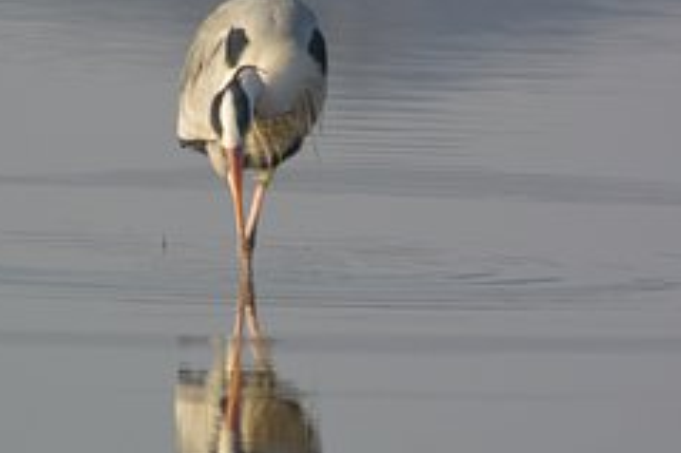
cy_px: 232
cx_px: 208
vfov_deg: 0.9
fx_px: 28449
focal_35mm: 1505
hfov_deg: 1.4
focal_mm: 260
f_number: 5.6
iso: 200
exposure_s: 1/1250
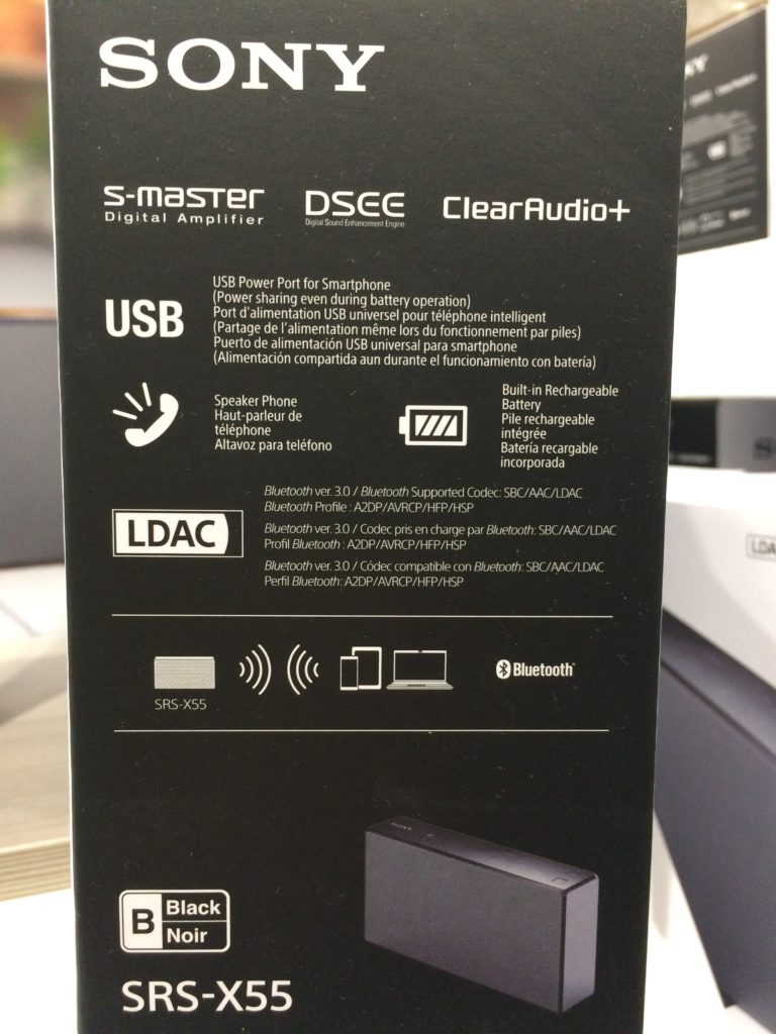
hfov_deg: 48.2
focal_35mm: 29
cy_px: 517
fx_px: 867
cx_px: 388
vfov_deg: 61.7
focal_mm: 4.15
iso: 250
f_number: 2.2
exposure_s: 1/30
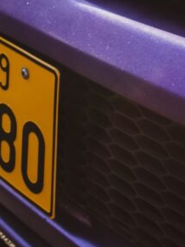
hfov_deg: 13.7
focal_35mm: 107
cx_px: 20
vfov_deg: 17.1
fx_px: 761
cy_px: -91
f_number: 7.1
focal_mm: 21
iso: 100
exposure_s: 1/200
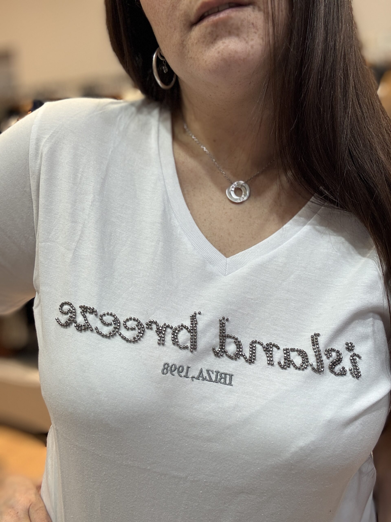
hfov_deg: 46.8
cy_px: 261
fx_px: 452
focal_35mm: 30
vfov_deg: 60.0
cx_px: 196
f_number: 1.9
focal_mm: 2.69
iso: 64
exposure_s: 1/50
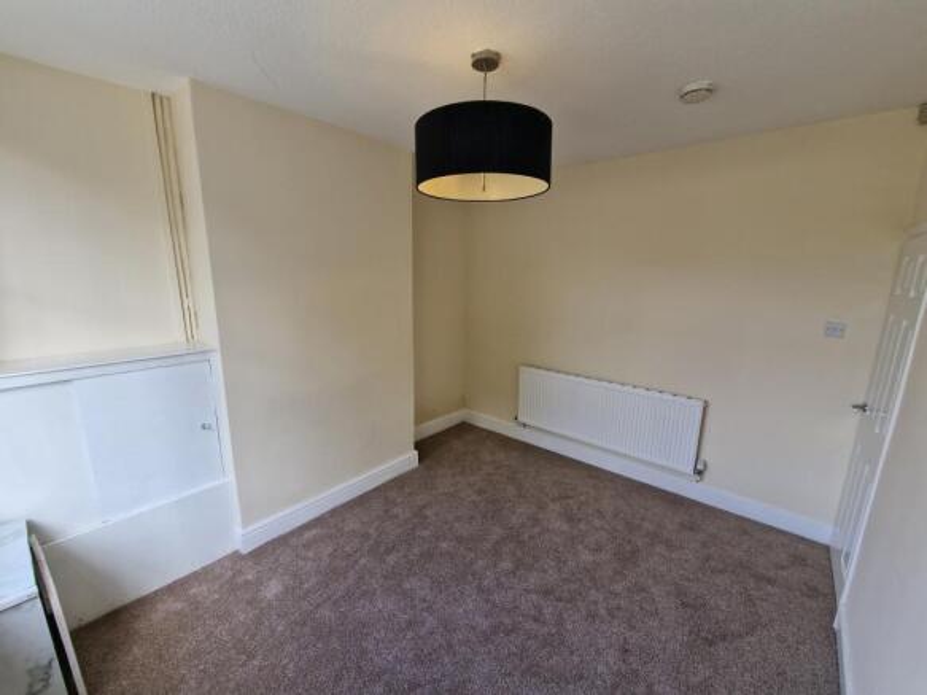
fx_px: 348
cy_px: 348
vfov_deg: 89.9
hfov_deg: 106.2
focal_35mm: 13
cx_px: 464
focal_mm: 2.2
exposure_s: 1/124
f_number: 2.2
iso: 50
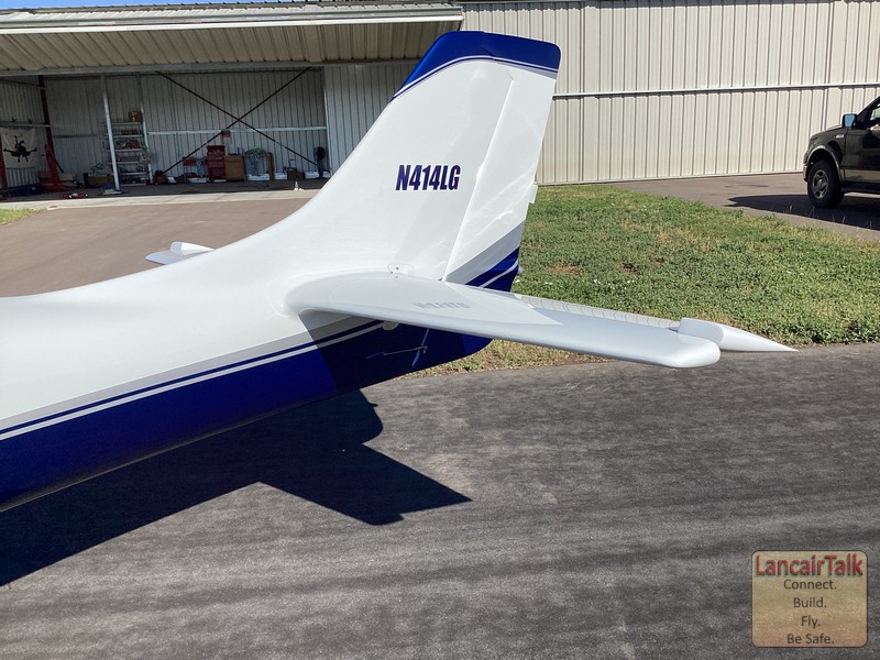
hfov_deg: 58.4
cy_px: 330
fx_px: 788
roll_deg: +1.7
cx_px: 440
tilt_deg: -13.6
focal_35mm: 31
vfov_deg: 45.4
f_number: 2.4
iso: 25
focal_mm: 3.3
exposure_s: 1/2915
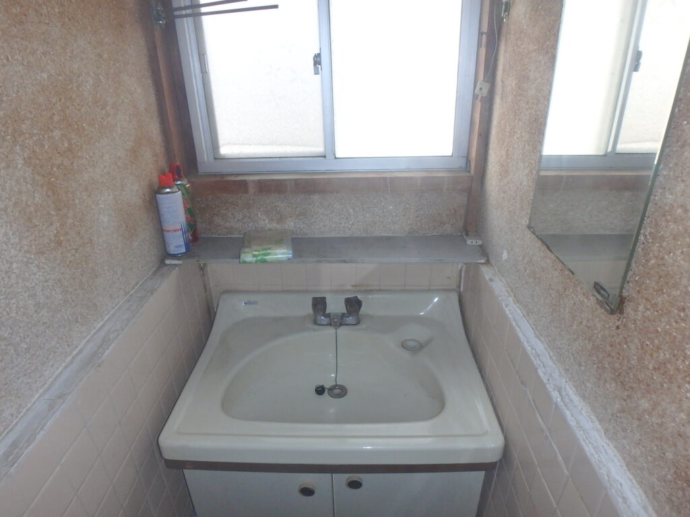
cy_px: 258
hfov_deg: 79.0
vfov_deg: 63.4
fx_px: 419
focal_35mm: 21
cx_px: 345
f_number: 6
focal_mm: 3.7
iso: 320
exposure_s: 1/30
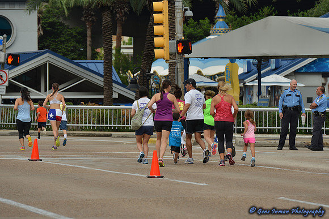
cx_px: 164
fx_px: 1828
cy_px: 110
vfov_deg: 6.9
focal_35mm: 200
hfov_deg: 10.3
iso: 100
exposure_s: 1/100
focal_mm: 200
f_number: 5.6
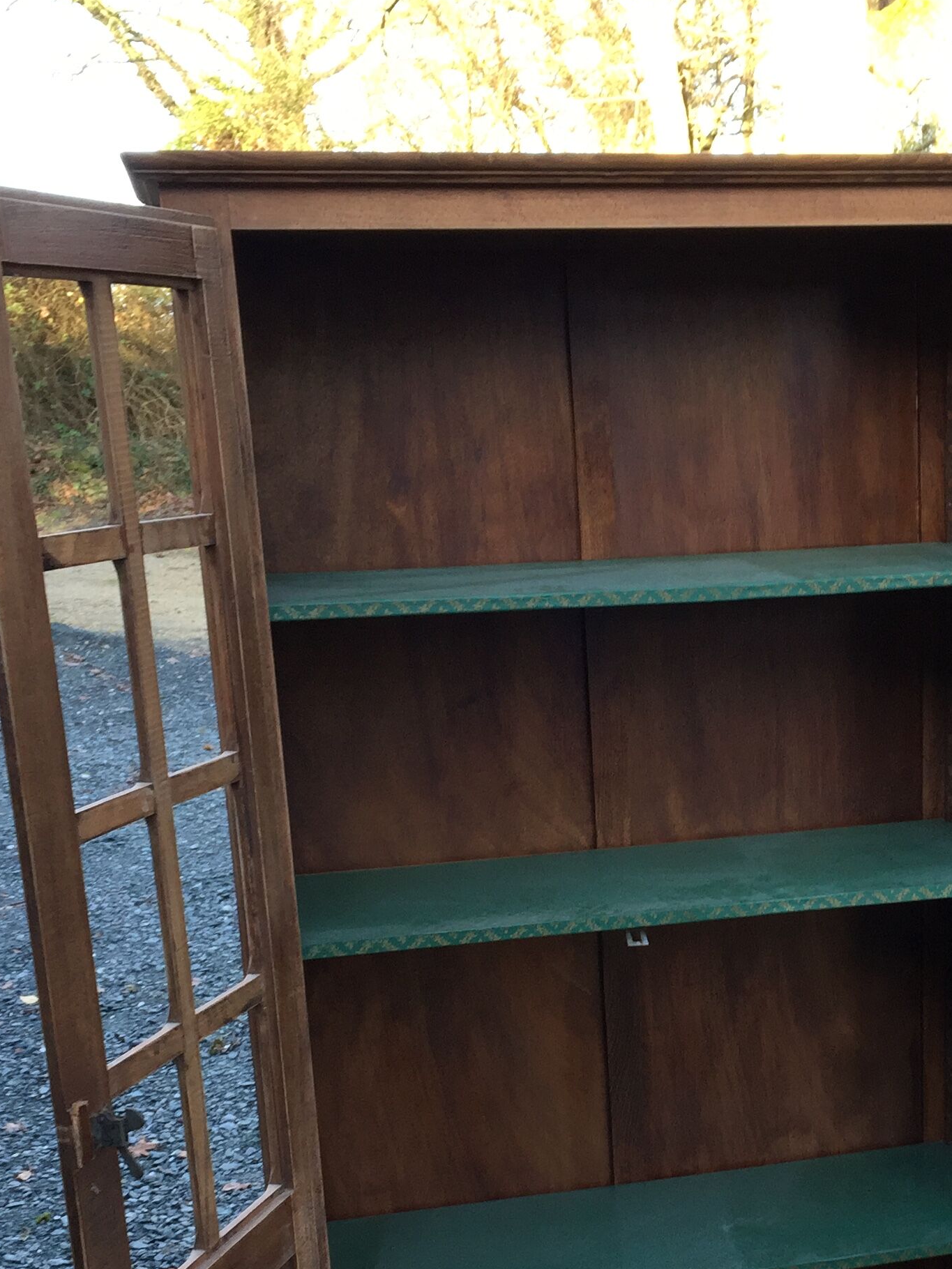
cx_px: 748
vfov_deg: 36.3
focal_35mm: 52
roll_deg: +1.5
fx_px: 1907
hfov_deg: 27.5
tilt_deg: -13.7
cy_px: 889
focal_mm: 4.15
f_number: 2.2
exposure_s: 1/100
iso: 50
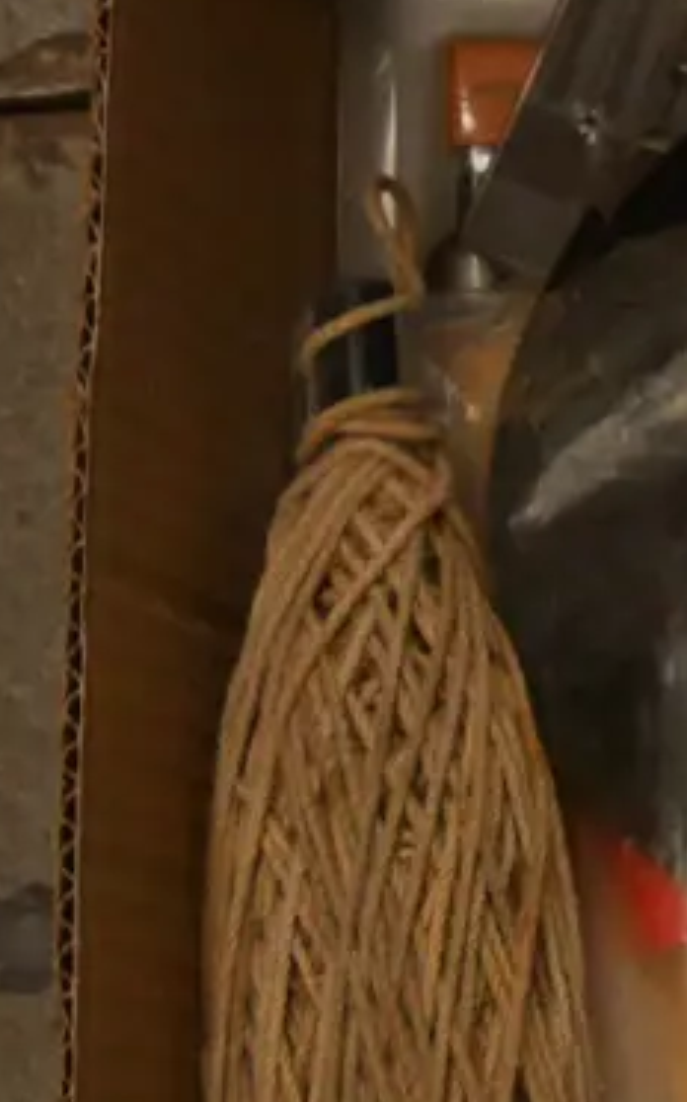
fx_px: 5611
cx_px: 1495
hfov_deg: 6.7
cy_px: 881
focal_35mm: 187
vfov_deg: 11.2
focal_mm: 32
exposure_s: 1/60
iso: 3200
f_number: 5.6
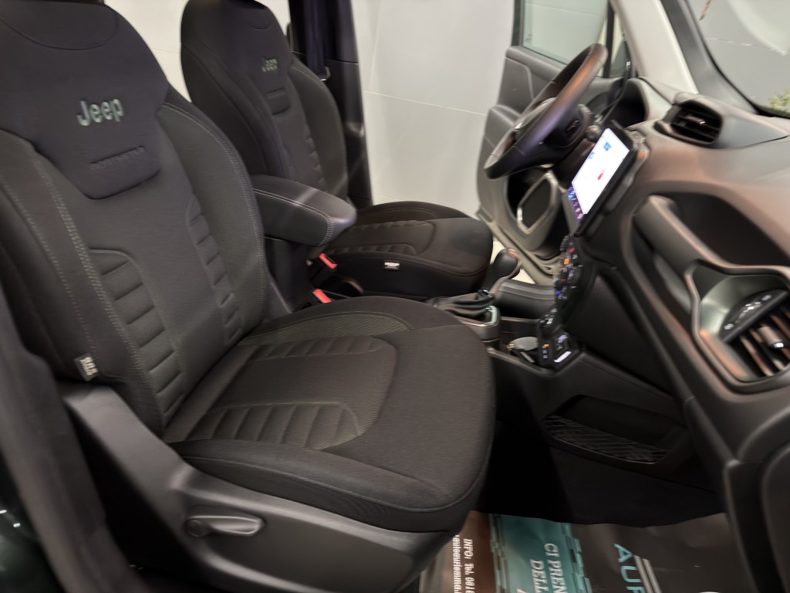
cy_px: 296
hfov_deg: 71.6
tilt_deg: -25.8
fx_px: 548
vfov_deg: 56.8
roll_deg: -9.9
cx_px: 395
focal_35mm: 24
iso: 800
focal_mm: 6.76
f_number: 1.78
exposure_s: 1/20
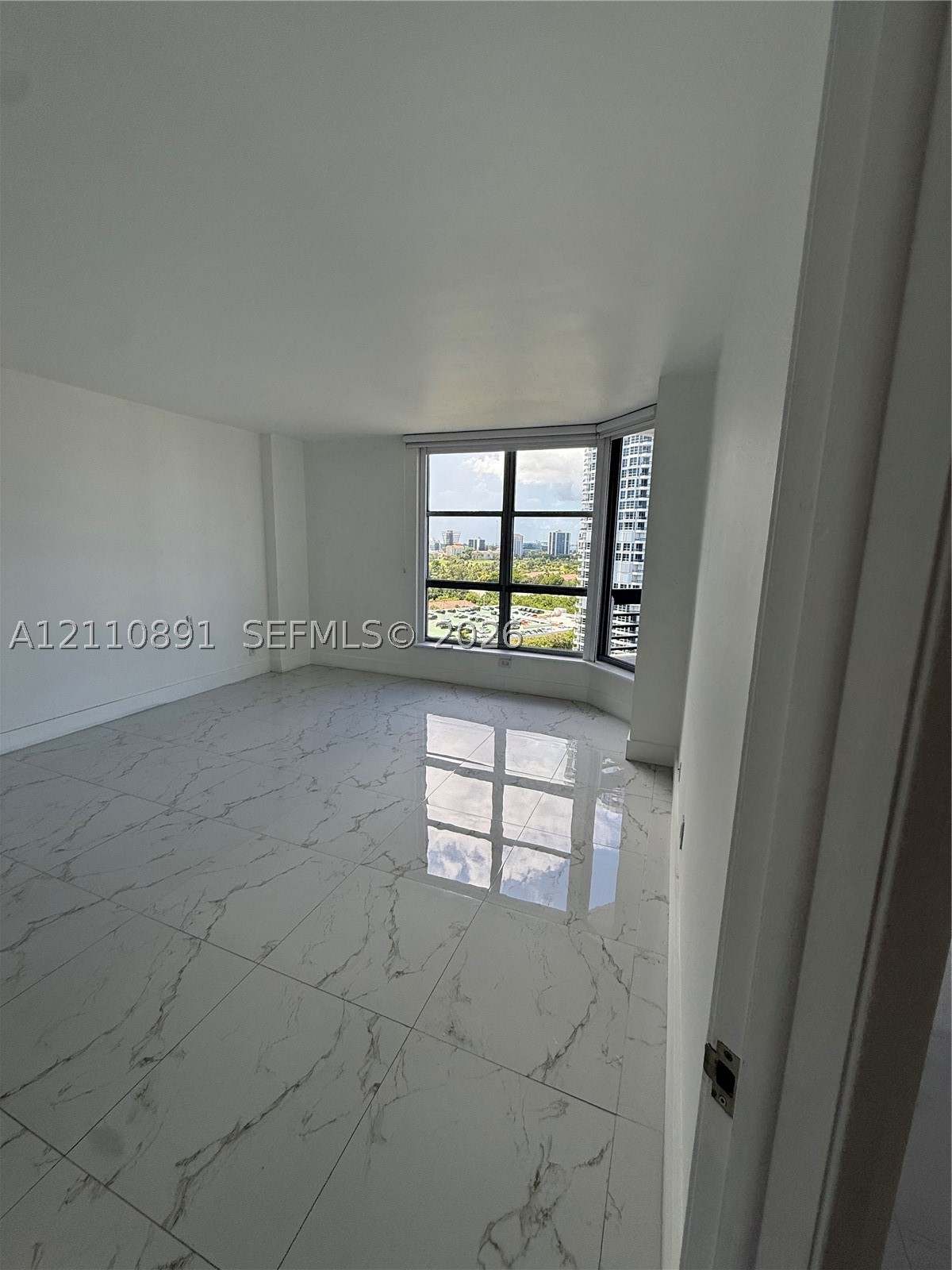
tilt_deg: -8.9
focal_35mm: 14
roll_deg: -1.2
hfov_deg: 85.7
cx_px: 476
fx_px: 513
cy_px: 635
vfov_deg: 102.1
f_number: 2.2
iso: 64
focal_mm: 2.22
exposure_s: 1/506
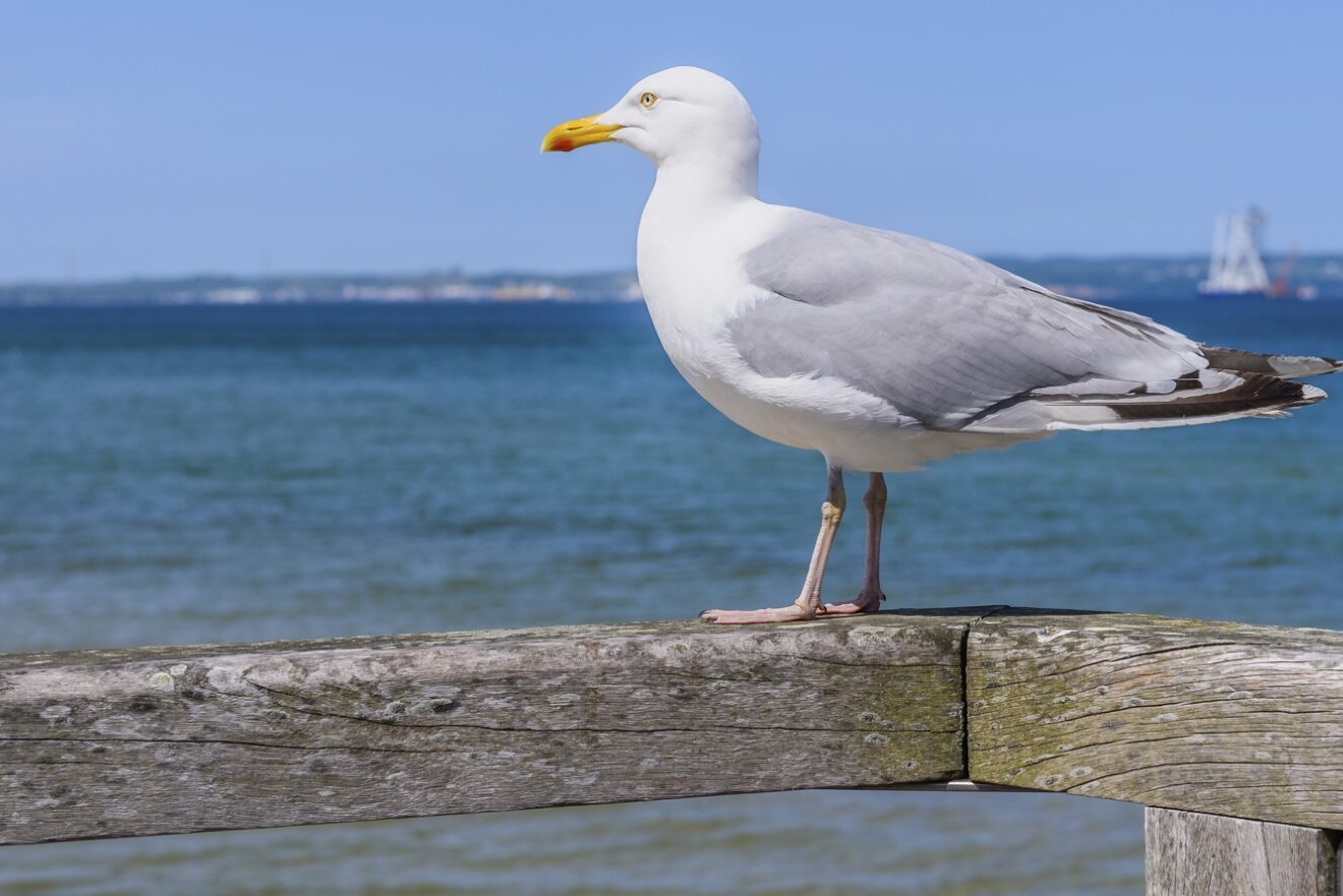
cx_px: 786
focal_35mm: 105
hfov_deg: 19.4
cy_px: 338
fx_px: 3918
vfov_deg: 13.0
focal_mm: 70
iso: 100
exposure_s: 1/800
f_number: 8
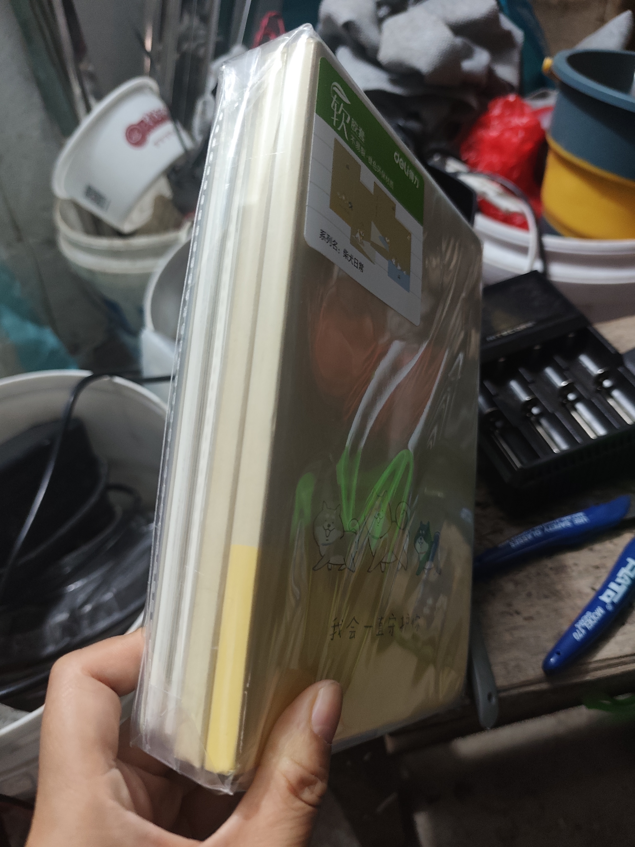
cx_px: 318
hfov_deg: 56.8
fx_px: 587
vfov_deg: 71.6
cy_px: 424
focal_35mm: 24
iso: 640
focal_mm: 5.84
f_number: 1.6
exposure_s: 1/33.3
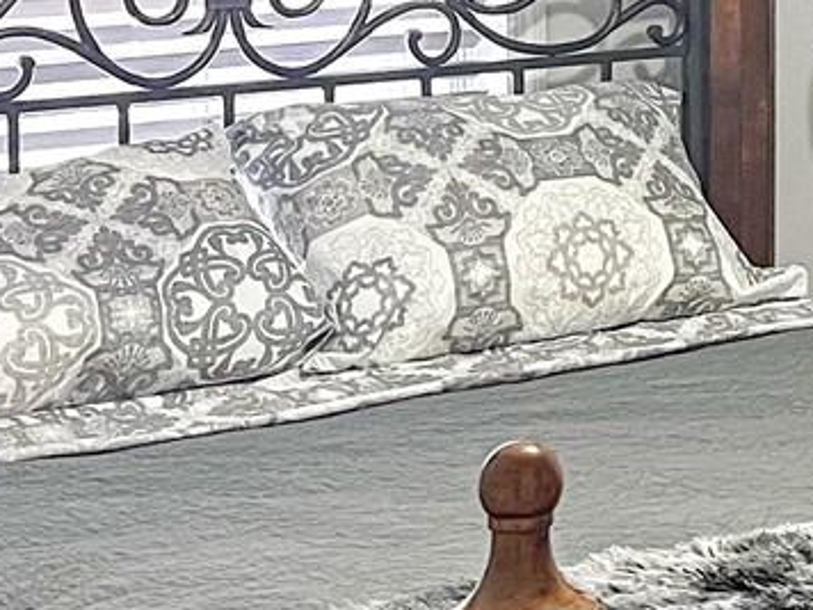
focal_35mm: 117
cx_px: 847
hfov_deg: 16.4
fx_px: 2748
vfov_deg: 12.7
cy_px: 343
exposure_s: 1/60
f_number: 1.5
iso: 250
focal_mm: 5.7
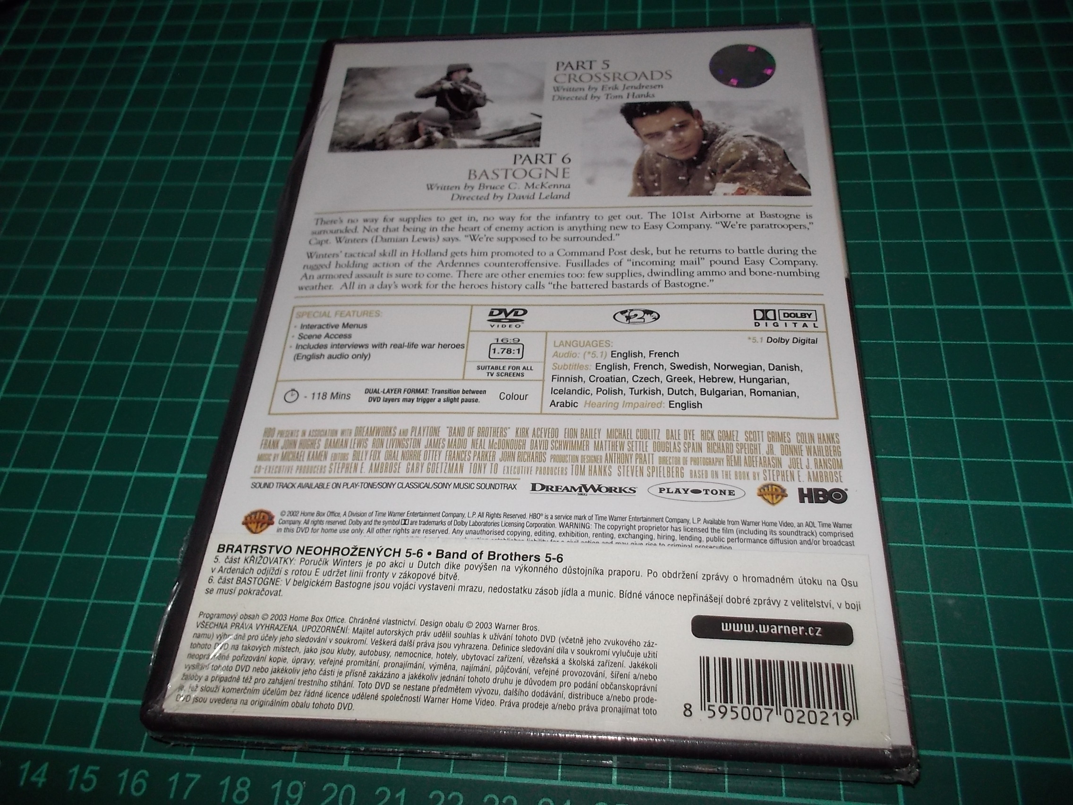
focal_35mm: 29
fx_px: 899
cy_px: 402
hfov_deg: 61.7
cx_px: 536
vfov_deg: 48.2
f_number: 3.3
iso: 200
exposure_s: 1/30
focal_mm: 4.1
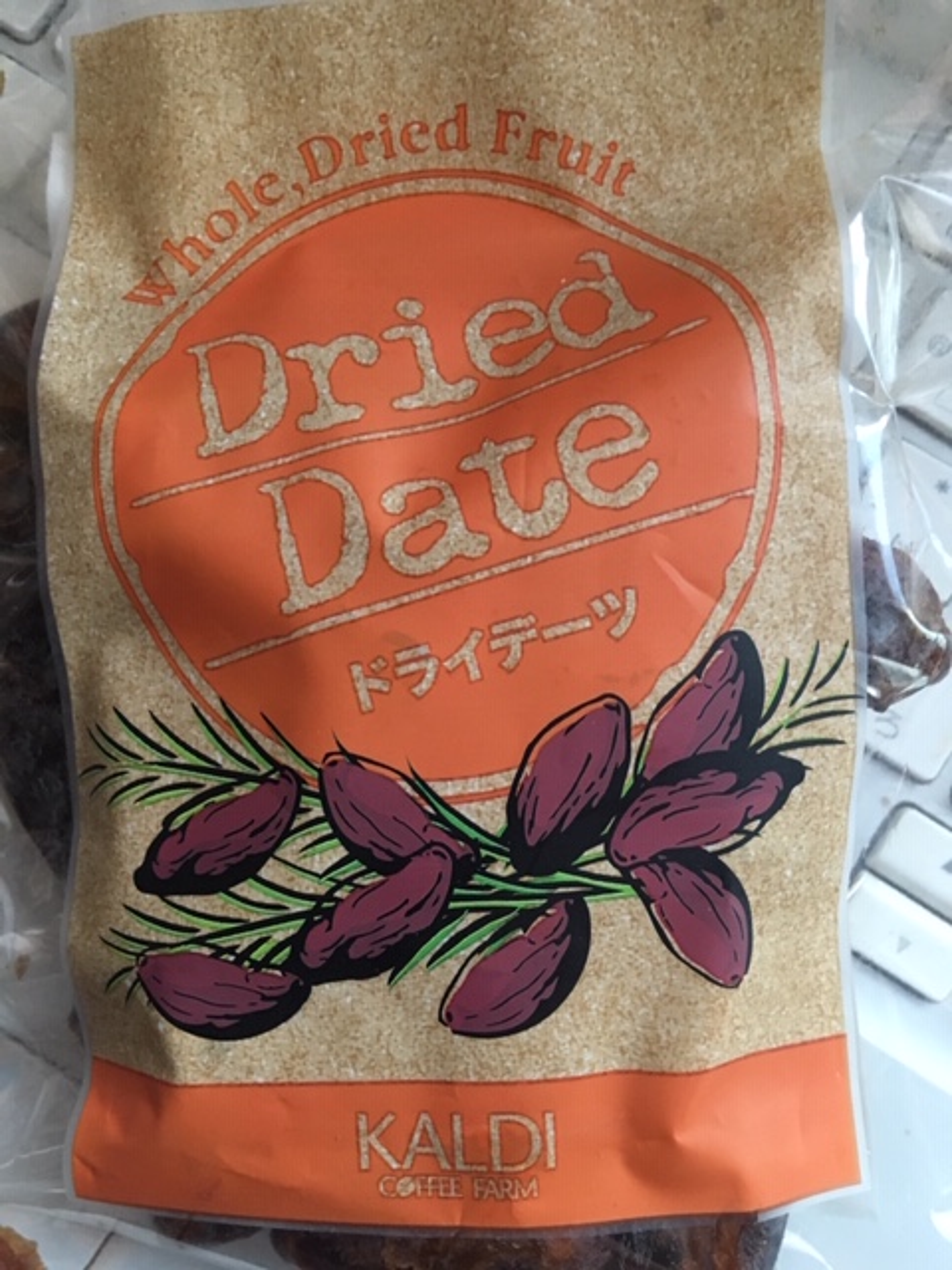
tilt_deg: -86.0
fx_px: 1063
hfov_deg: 48.2
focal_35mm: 29
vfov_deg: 61.7
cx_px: 476
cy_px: 635
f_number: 2.2
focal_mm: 4.15
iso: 200
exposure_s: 1/24
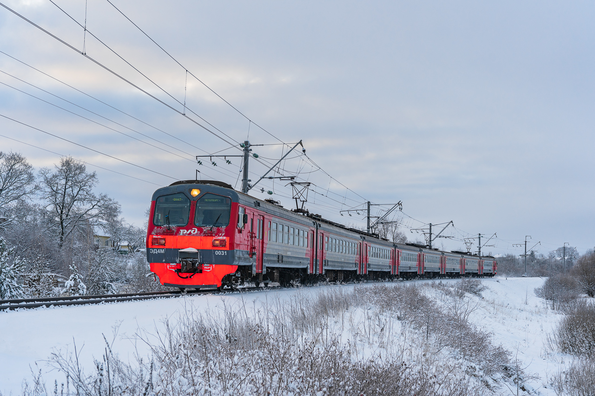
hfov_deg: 33.4
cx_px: 298
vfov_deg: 22.6
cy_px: 198
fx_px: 991
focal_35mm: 60
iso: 400
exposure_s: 1/400
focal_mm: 60
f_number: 6.3
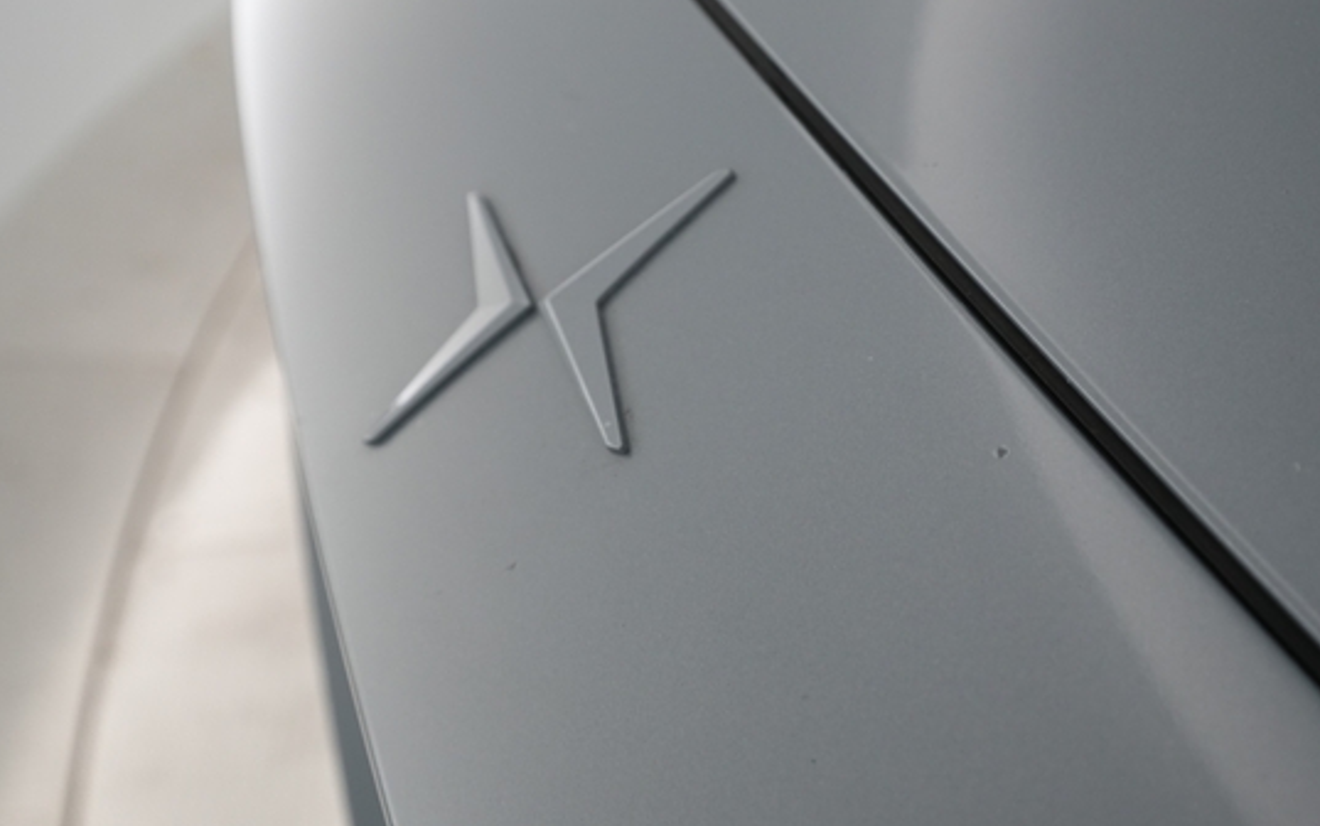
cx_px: 688
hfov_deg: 56.7
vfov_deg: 37.3
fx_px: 1224
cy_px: 418
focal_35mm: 34
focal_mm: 28
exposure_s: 1/100
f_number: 4.5
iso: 2000
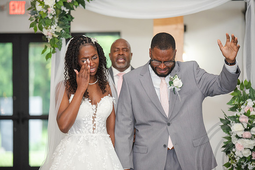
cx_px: 128
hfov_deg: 14.2
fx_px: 1027
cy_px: 85
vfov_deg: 9.5
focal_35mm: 145
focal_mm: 145
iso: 800
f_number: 2.8
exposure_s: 1/100
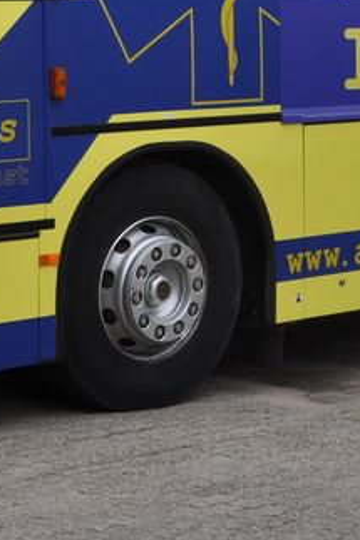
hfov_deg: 10.2
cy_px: -20
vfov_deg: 15.0
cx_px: 179
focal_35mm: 134
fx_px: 2012
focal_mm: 24
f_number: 9
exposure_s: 1/320
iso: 200
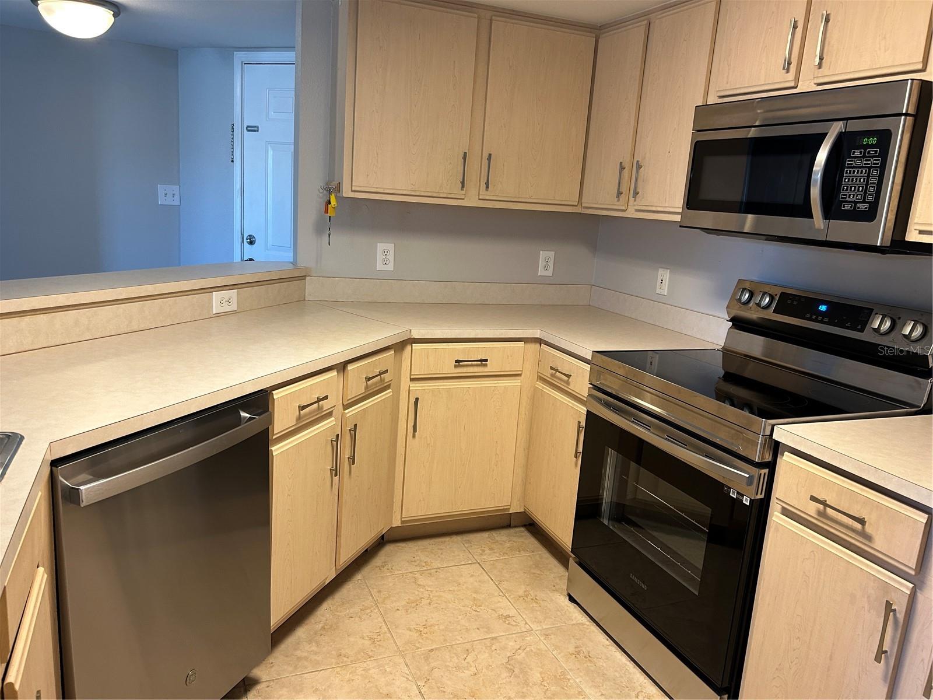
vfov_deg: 53.1
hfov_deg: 67.3
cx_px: 466
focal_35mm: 26
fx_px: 701
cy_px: 350
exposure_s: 1/60
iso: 160
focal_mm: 5.7
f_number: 1.5
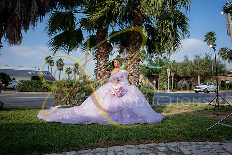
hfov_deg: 84.0
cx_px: 116
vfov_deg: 62.0
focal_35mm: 20
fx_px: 129
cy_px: 78
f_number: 2.8
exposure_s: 1/1250
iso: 125
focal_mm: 20
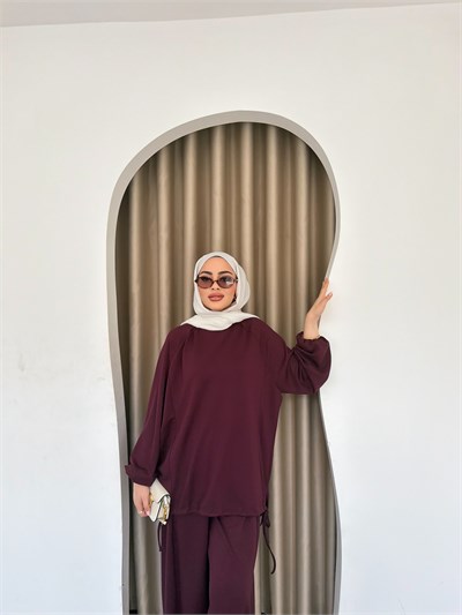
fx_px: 427
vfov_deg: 71.6
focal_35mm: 24
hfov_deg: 56.8
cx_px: 231
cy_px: 308
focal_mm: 6.76
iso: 320
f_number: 1.78
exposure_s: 1/1250
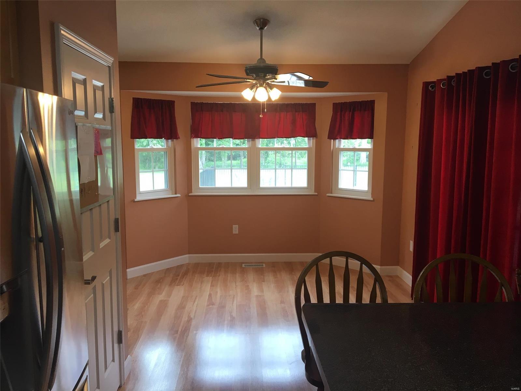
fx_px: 436
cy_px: 196
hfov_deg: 61.7
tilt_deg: -7.0
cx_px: 260
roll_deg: -0.9
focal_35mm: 29
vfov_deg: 48.2
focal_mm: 4.15
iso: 25
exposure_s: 1/30
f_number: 2.2
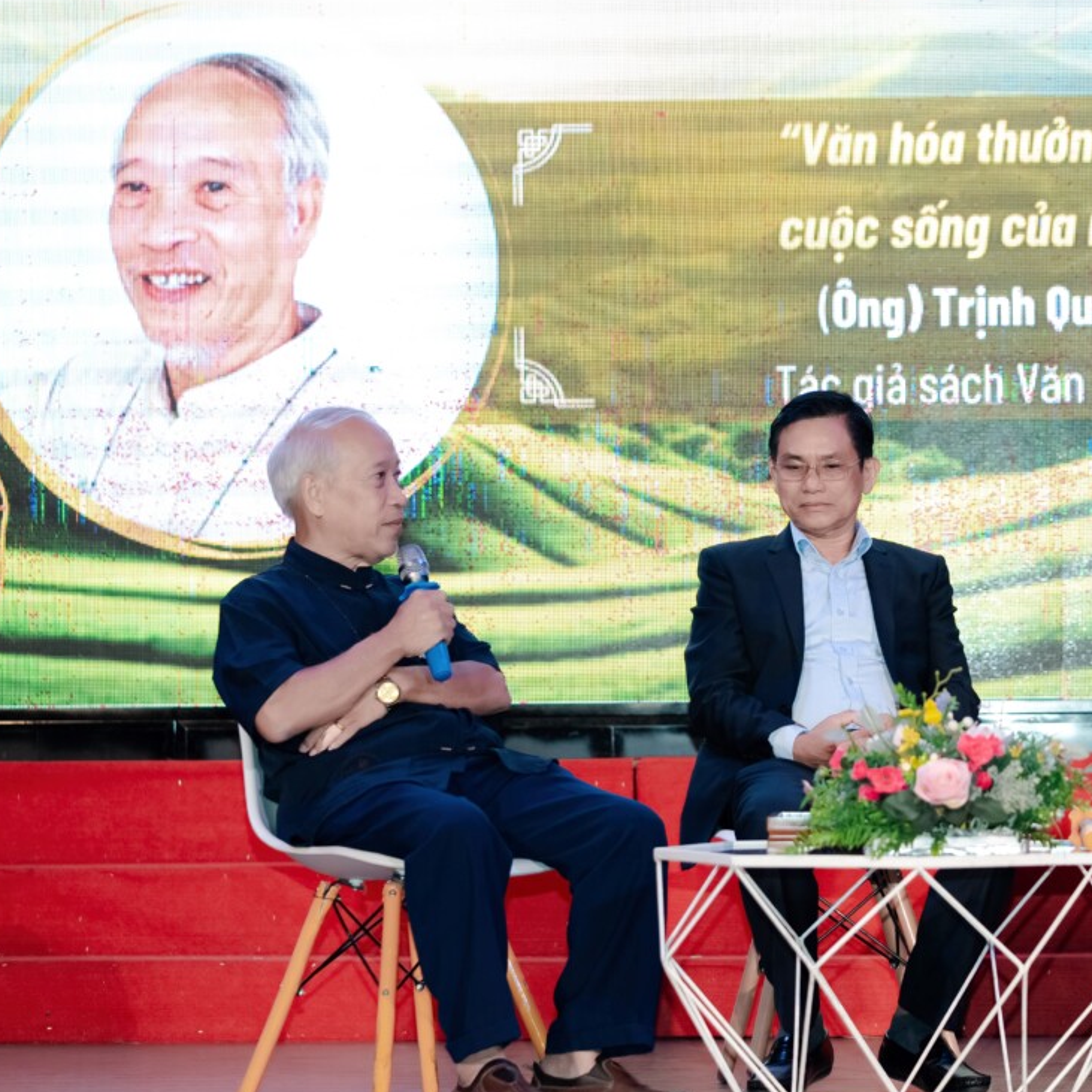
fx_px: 5175
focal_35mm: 145
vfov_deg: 12.0
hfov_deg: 12.0
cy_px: 575
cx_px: 805
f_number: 3.2
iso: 800
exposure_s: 1/200
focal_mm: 104
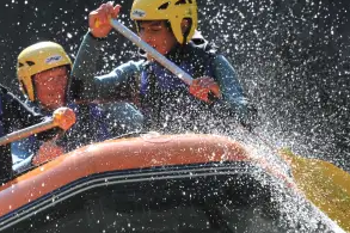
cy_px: 161
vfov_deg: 2.2
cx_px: 23
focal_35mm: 615
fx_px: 5976
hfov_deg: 3.4
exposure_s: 1/640
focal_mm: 300
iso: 800
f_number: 11
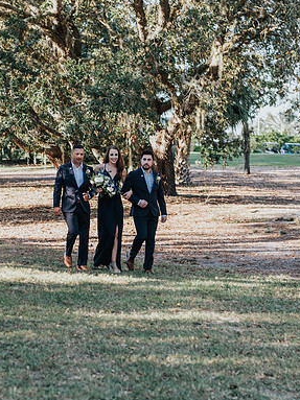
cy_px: 200
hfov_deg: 14.4
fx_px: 1179
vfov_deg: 19.3
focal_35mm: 102
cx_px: 80
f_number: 4
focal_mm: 70
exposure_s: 1/125
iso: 100
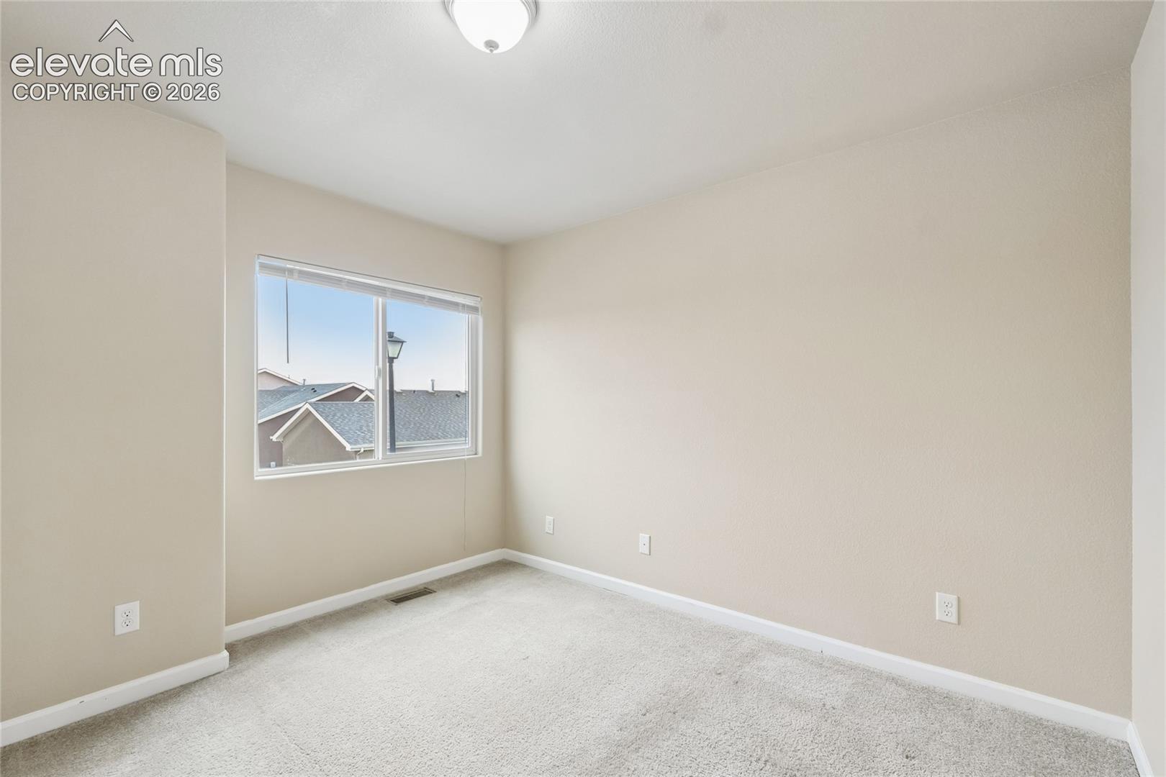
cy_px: 388
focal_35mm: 15
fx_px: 486
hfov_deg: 100.4
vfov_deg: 77.3
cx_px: 583
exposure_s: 1/6
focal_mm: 10
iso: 800
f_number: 8
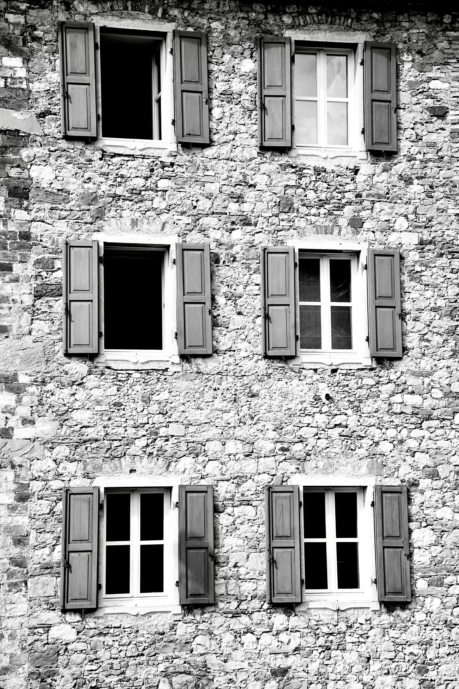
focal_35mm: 75
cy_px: 344
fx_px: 1434
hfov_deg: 18.2
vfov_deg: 27.0
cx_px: 230
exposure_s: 1/160
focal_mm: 75
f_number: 8
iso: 100
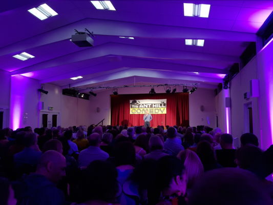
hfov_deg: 67.3
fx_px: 205
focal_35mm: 26
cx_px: 136
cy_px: 102
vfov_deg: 53.1
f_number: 1.7
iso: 200
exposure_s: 1/11
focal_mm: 4.2
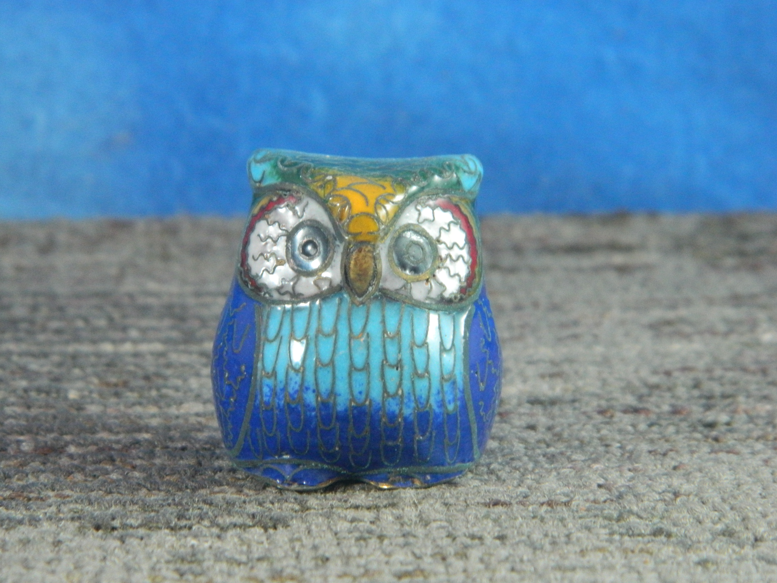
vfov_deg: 9.9
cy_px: 292
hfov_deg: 13.2
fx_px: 3367
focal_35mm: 150
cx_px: 388
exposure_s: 1/13
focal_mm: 27
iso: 400
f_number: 4.9
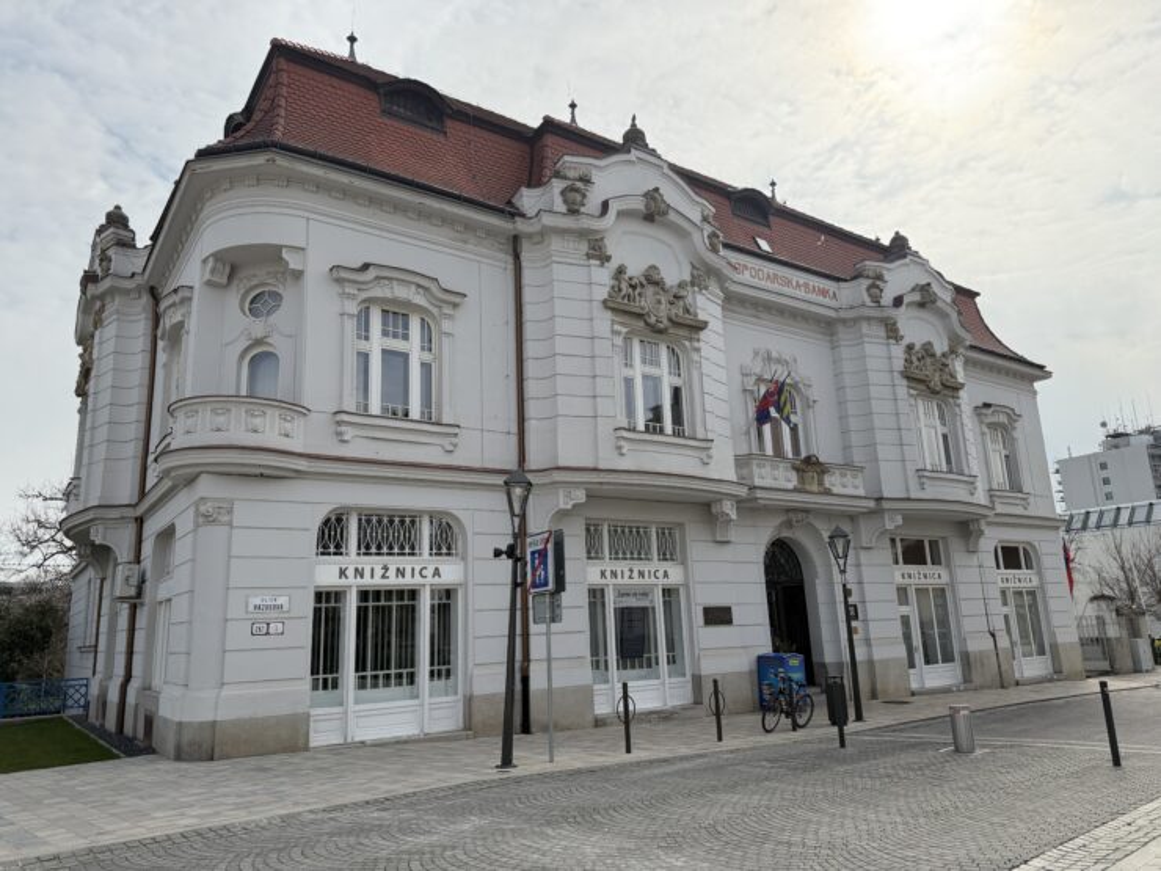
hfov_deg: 71.6
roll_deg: +1.8
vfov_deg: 56.8
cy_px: 436
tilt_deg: +12.9
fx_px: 805
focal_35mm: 24
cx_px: 580
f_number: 1.78
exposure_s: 1/5714
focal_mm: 6.76
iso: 125
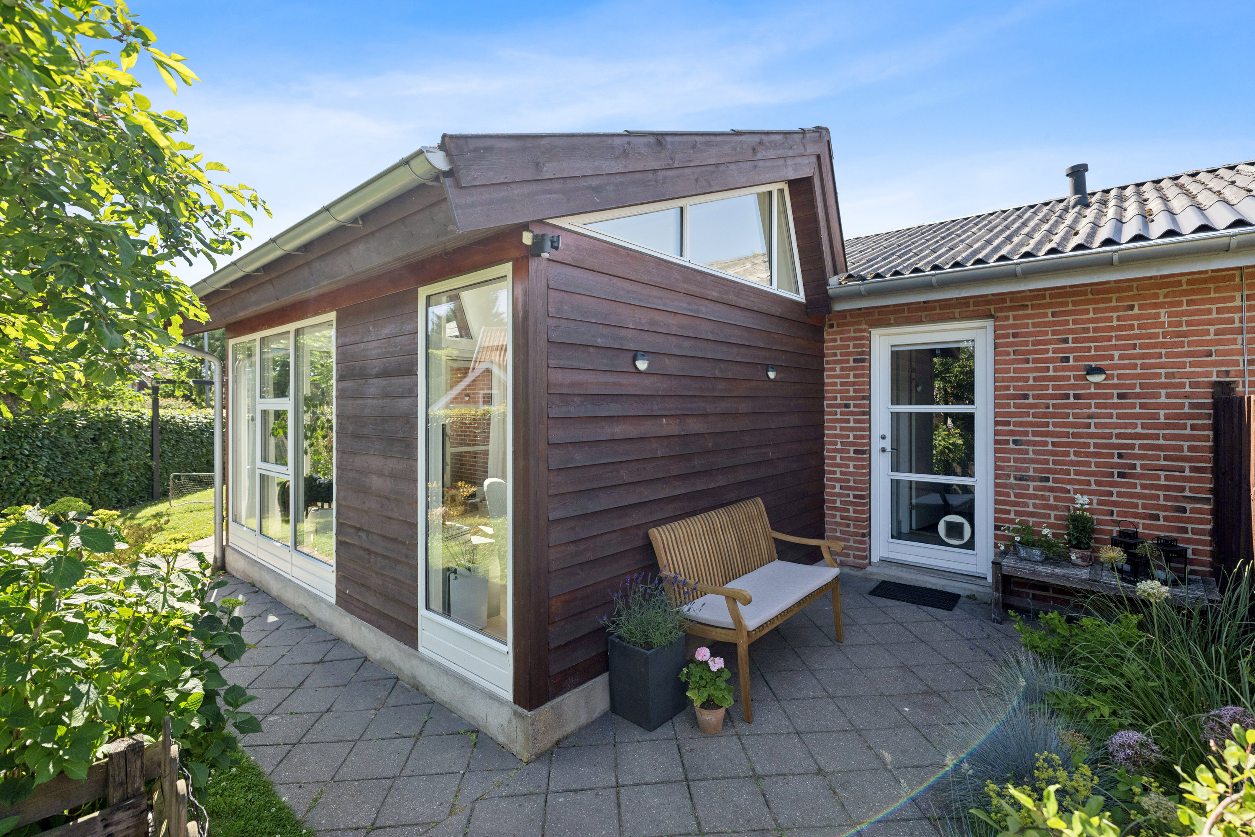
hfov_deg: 96.7
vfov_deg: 73.7
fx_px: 558
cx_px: 628
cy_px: 418
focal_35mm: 16
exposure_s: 1/1600
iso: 500
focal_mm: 16
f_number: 4
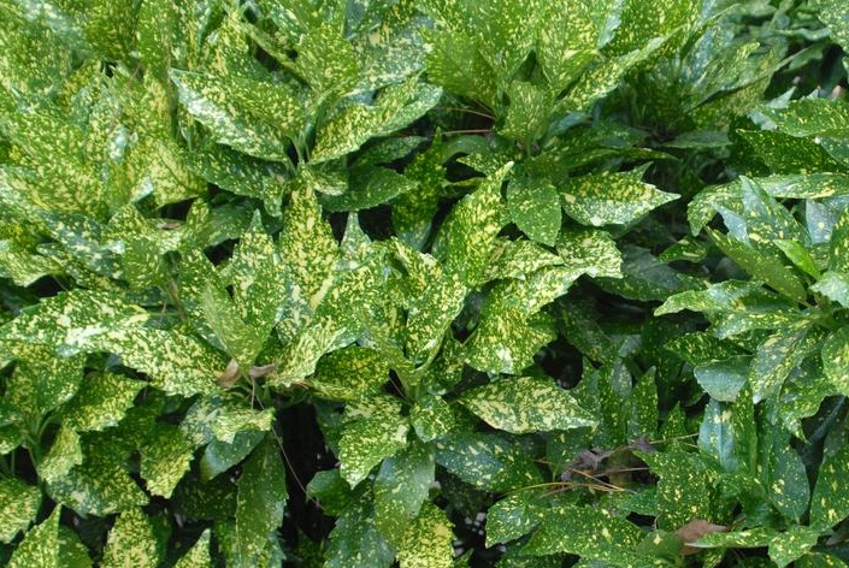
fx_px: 1440
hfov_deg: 32.4
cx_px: 611
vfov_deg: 22.3
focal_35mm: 61
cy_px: 288
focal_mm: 28
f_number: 4.5
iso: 400
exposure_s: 1/80
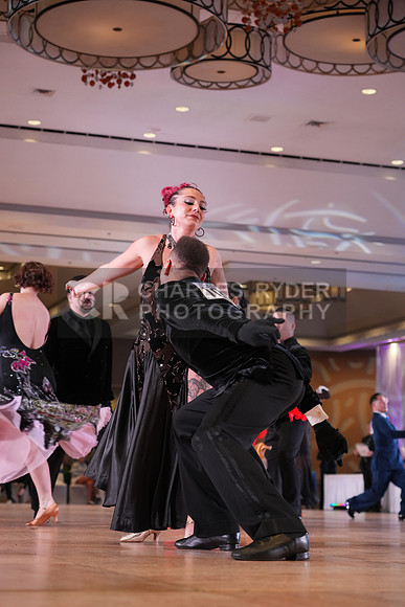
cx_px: 202
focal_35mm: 72
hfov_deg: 18.9
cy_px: 304
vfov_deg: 28.1
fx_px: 1214
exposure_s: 1/320
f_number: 4
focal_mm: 72
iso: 2000
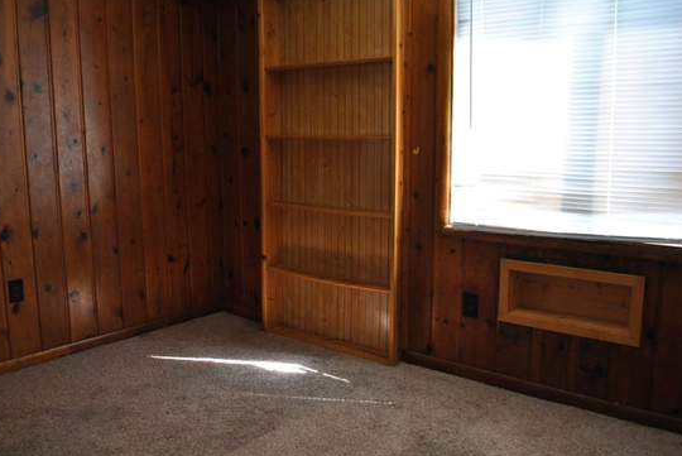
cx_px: 284
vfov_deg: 41.2
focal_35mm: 32
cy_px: 224
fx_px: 607
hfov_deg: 58.4
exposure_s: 1/50
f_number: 3.5
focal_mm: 18
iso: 200
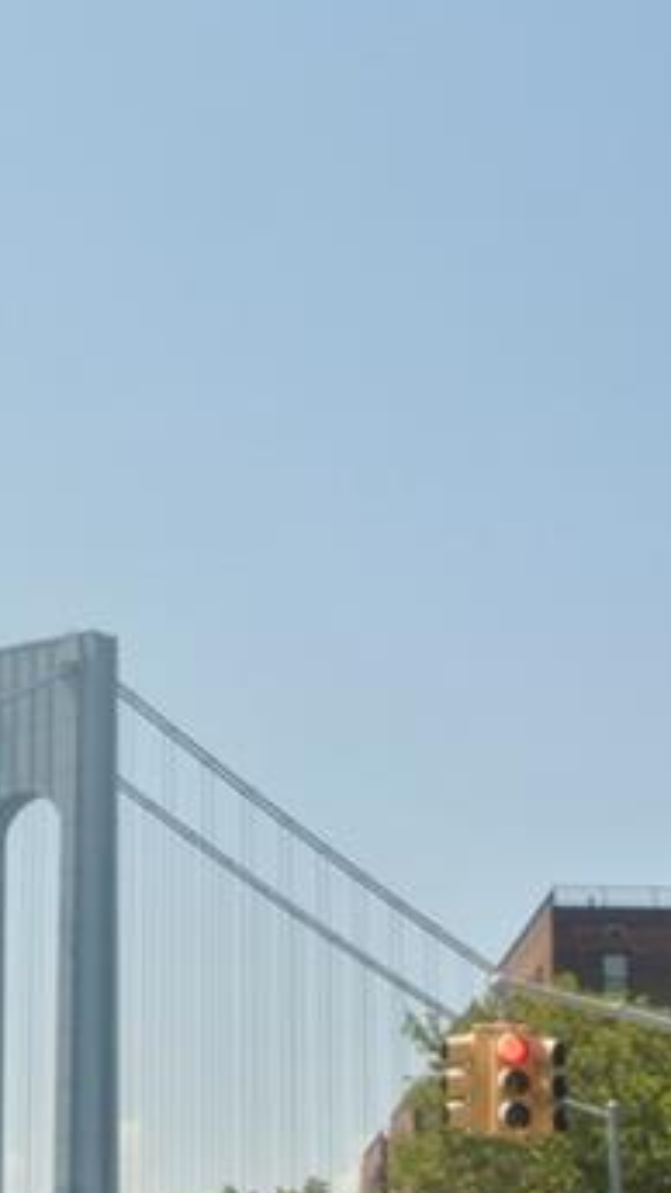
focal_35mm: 109
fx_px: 3449
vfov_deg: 19.6
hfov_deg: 10.8
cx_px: -249
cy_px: 432
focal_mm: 13
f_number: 16
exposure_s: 1/60
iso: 100
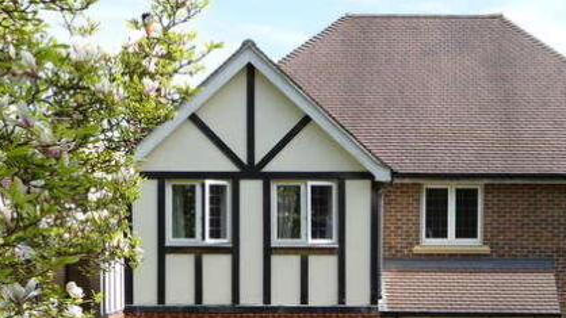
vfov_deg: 16.3
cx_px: 365
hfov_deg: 28.8
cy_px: 294
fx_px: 1095
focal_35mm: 73
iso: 100
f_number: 4.2
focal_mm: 8
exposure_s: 1/320
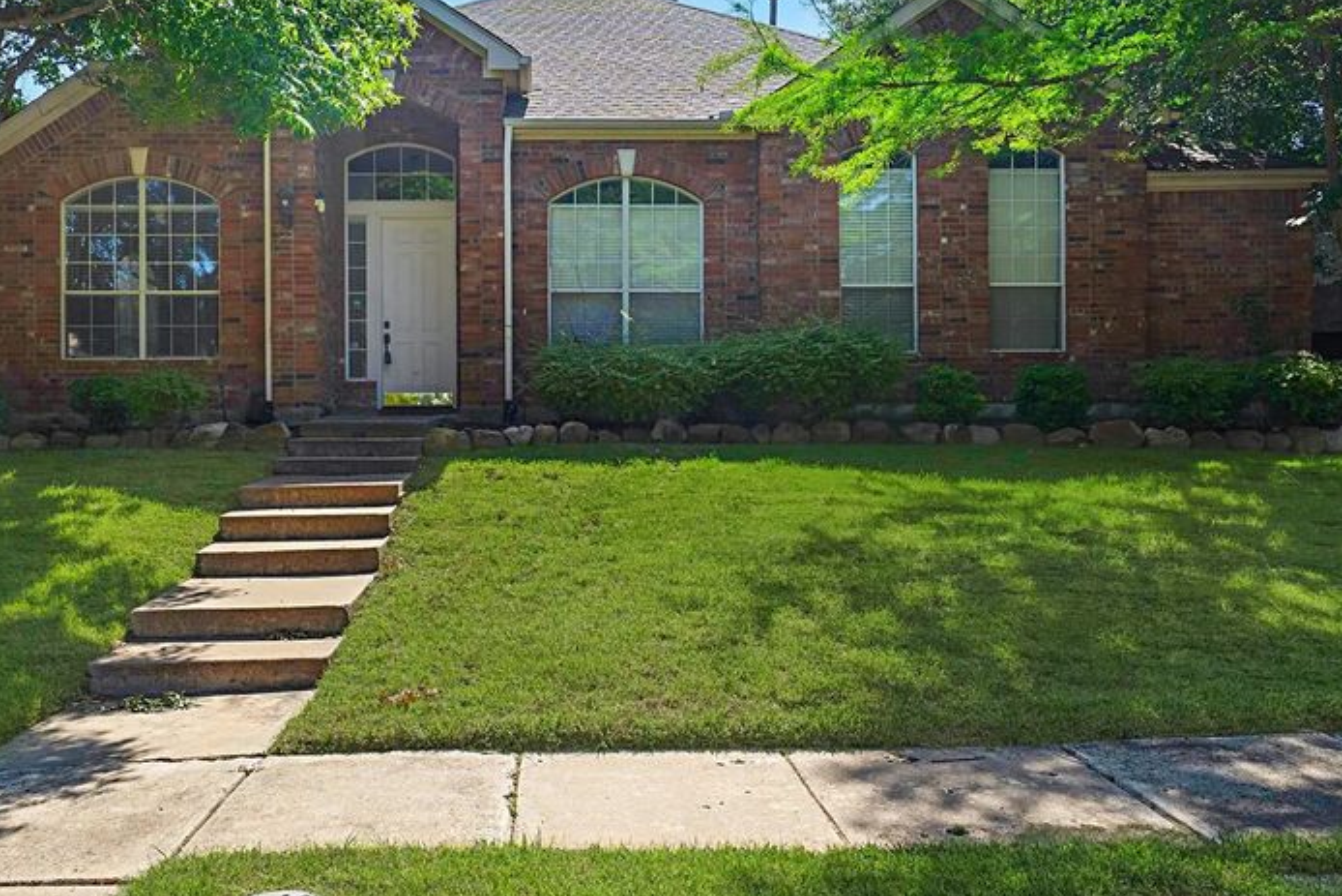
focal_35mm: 31
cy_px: 452
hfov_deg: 60.0
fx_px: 1156
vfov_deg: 42.3
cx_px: 572
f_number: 9
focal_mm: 21
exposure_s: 1/125
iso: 500
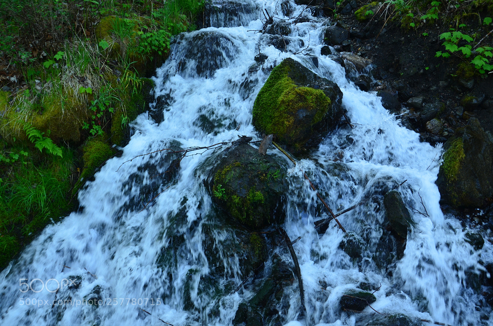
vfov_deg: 47.7
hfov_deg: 67.5
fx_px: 369
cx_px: 246
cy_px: 163
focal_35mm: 27
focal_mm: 18
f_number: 5
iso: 400
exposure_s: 1/100
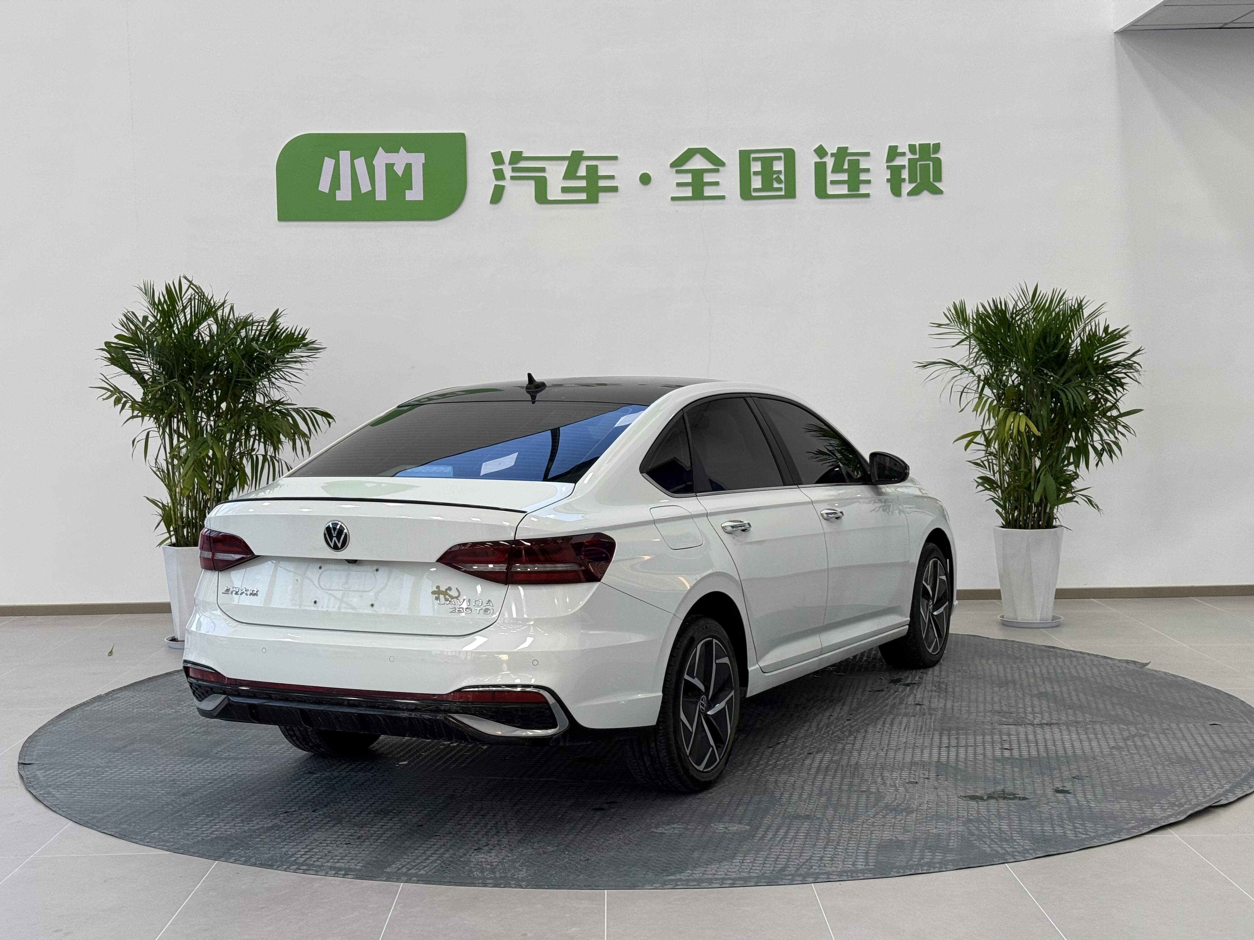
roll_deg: +0.5
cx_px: 627
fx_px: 1739
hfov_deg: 39.7
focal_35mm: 48
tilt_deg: -4.3
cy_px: 470
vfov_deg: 30.3
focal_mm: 6.76
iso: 80
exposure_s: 1/100
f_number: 1.78
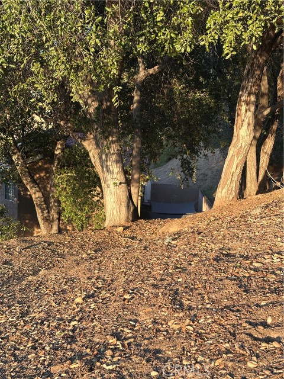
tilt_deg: -7.7
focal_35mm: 48
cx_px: 142
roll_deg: -3.8
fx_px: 525
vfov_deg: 39.7
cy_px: 190
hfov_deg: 30.3
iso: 64
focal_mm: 6.86
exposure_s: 1/377
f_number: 1.78
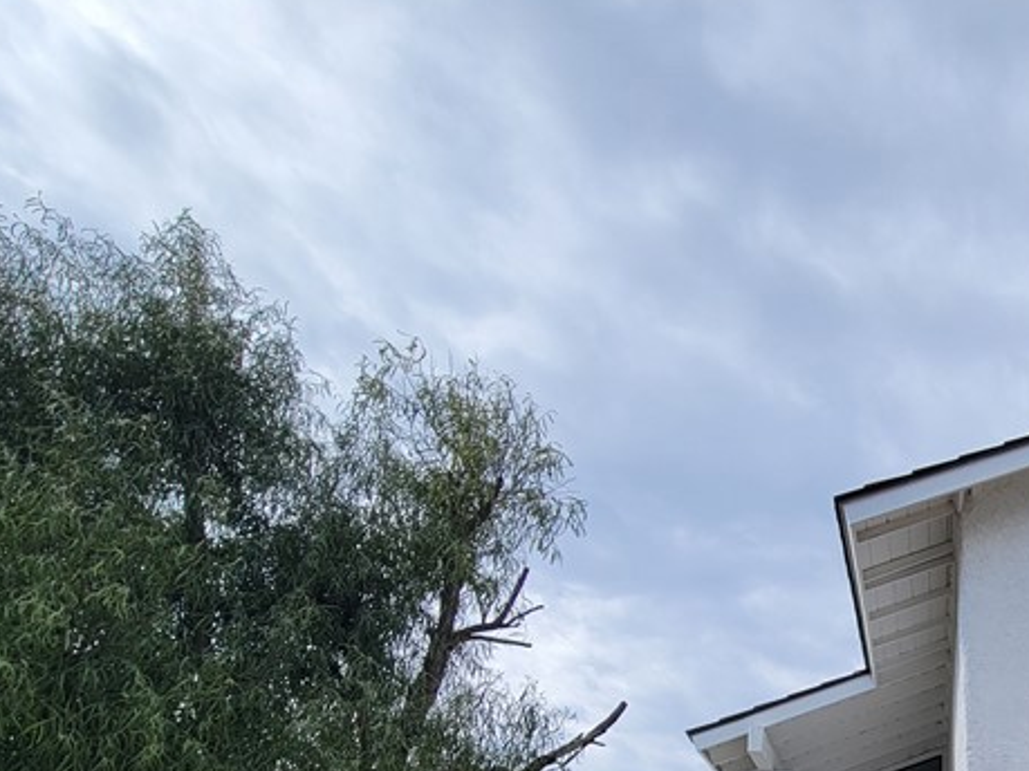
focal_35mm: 29
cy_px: 796
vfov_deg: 41.1
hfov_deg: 51.6
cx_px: 989
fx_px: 862
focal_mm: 2.2
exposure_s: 1/2289
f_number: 2.2
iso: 50
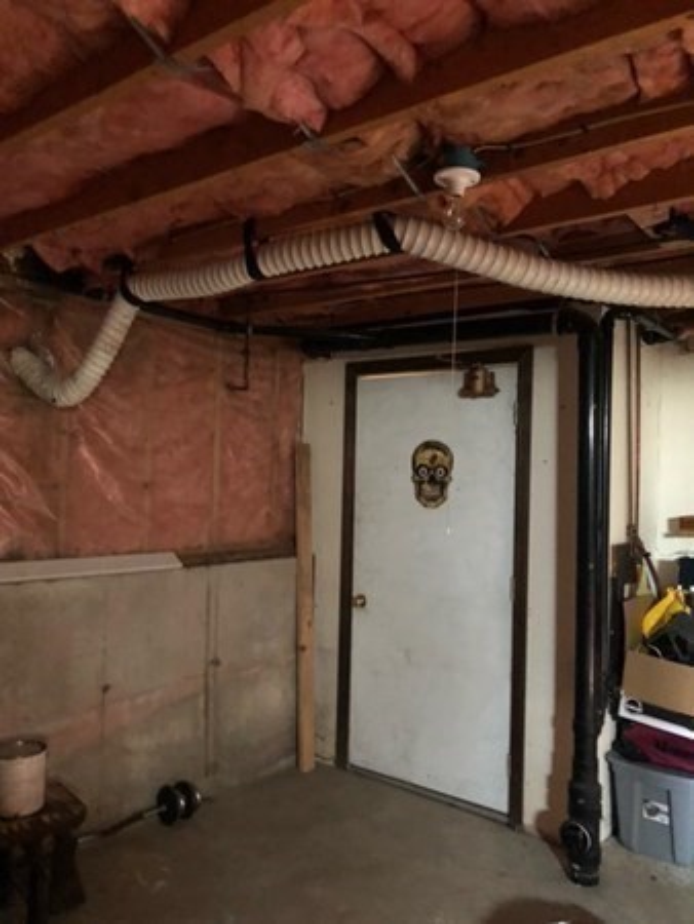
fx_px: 748
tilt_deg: +1.4
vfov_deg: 63.4
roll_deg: -2.0
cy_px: 462
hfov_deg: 49.8
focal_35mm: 28
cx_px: 347
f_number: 1.8
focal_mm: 3.99
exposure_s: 1/4
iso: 160
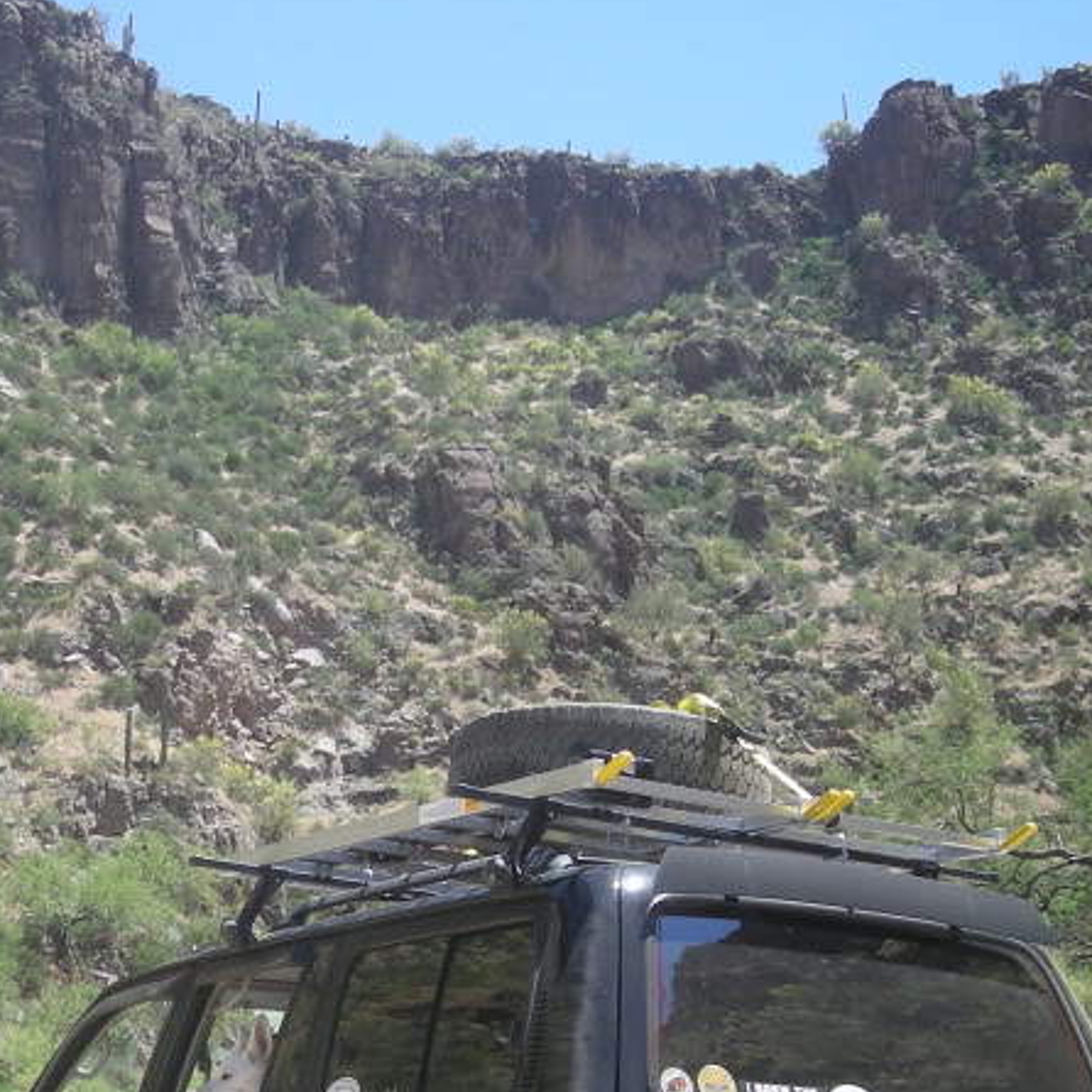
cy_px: 688
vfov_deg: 24.2
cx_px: 294
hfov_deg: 24.1
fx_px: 2534
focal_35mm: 71
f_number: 2.8
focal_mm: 5.7
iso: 50
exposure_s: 1/402
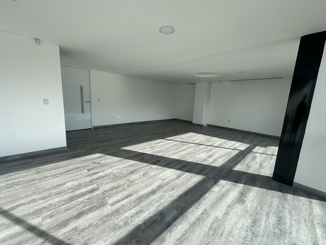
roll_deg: -3.2
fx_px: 132
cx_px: 163
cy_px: 122
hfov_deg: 102.1
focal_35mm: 14
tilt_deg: -6.2
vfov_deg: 85.7
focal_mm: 2.22
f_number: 2.2
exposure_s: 1/310
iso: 40
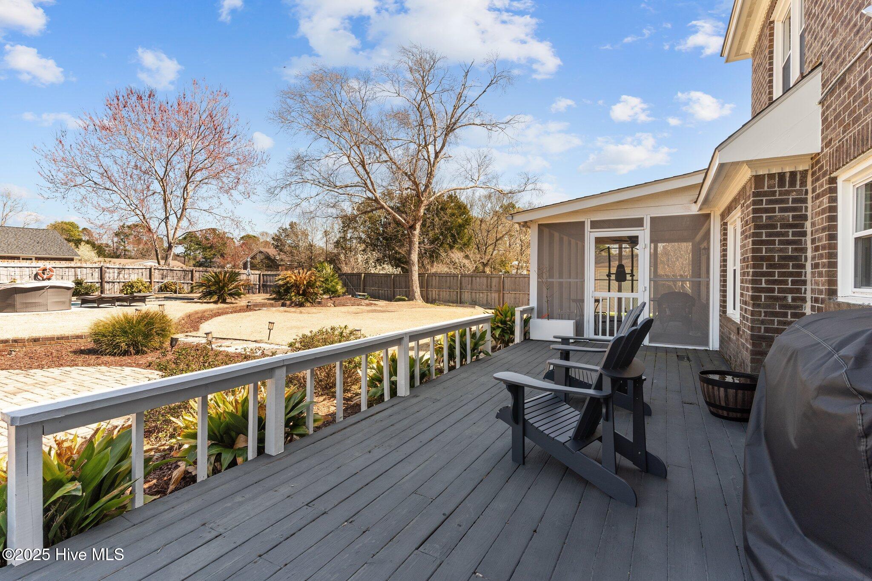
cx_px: 436
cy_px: 290
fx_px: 412
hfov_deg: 93.3
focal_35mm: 17
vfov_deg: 70.4
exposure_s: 1/160
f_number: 9
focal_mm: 17
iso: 125
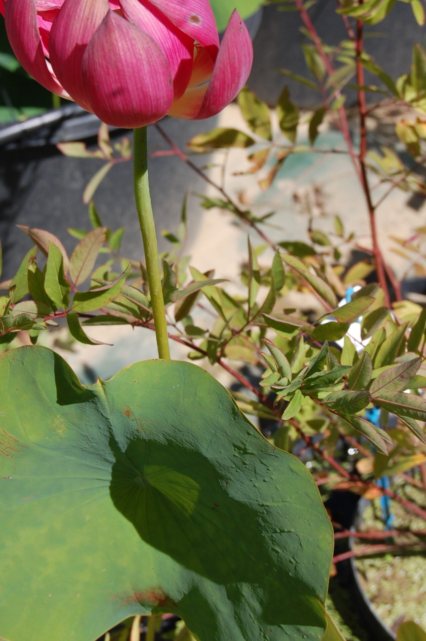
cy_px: 273
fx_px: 1796
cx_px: 165
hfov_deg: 13.5
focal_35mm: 101
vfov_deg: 20.2
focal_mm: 50
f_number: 10
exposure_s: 1/400
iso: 200
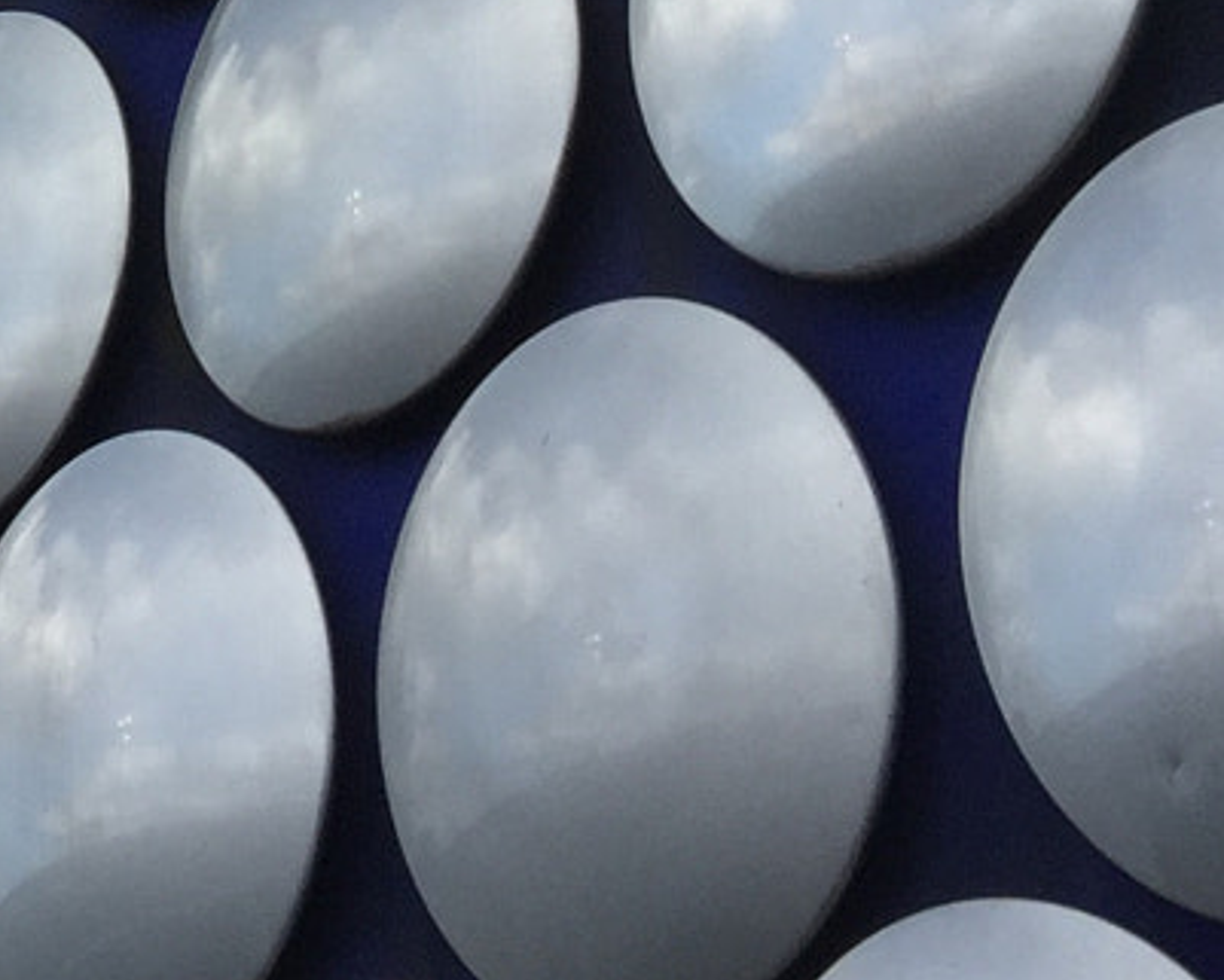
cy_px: -849
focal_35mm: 113
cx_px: -452
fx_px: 4094
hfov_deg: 16.0
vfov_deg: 12.4
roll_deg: -0.8
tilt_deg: +31.9
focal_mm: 4.15
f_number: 2.2
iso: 32
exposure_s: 1/1276
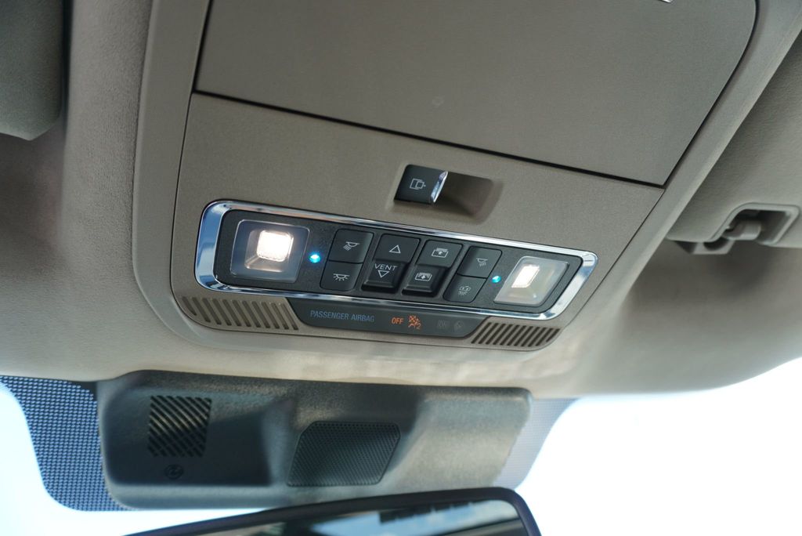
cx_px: 401
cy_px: 268
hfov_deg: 73.7
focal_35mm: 24
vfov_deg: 53.2
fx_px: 535
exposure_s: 1/60
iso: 100
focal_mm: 16
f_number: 4
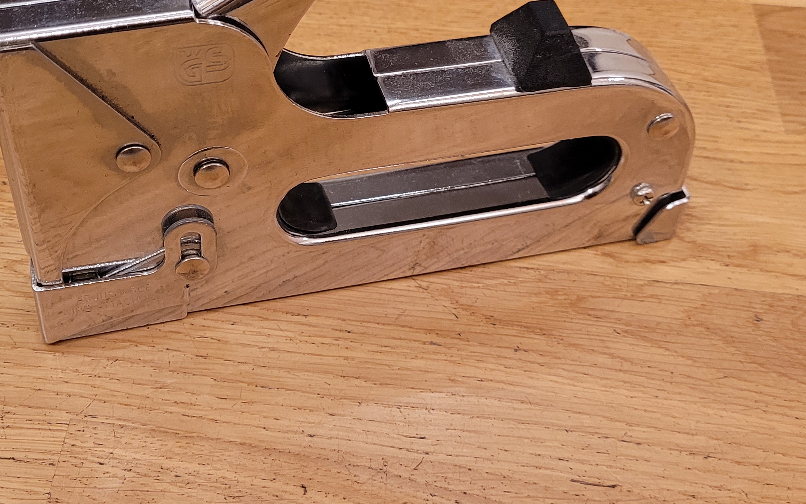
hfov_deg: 39.1
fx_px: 1120
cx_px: 263
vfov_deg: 25.1
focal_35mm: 51
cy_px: 148
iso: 320
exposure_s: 1/50
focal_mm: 5.4
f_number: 1.8
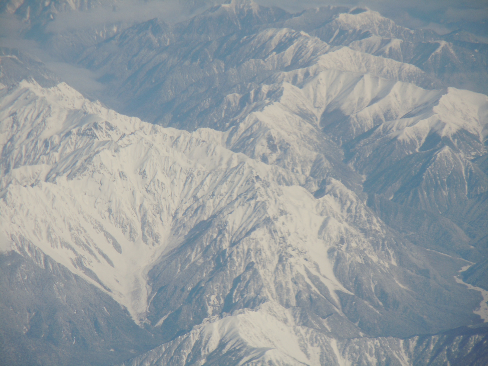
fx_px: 4229
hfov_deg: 6.6
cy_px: 183
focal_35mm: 300
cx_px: 244
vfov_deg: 5.0
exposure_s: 1/640
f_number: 5.6
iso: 100
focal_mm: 54
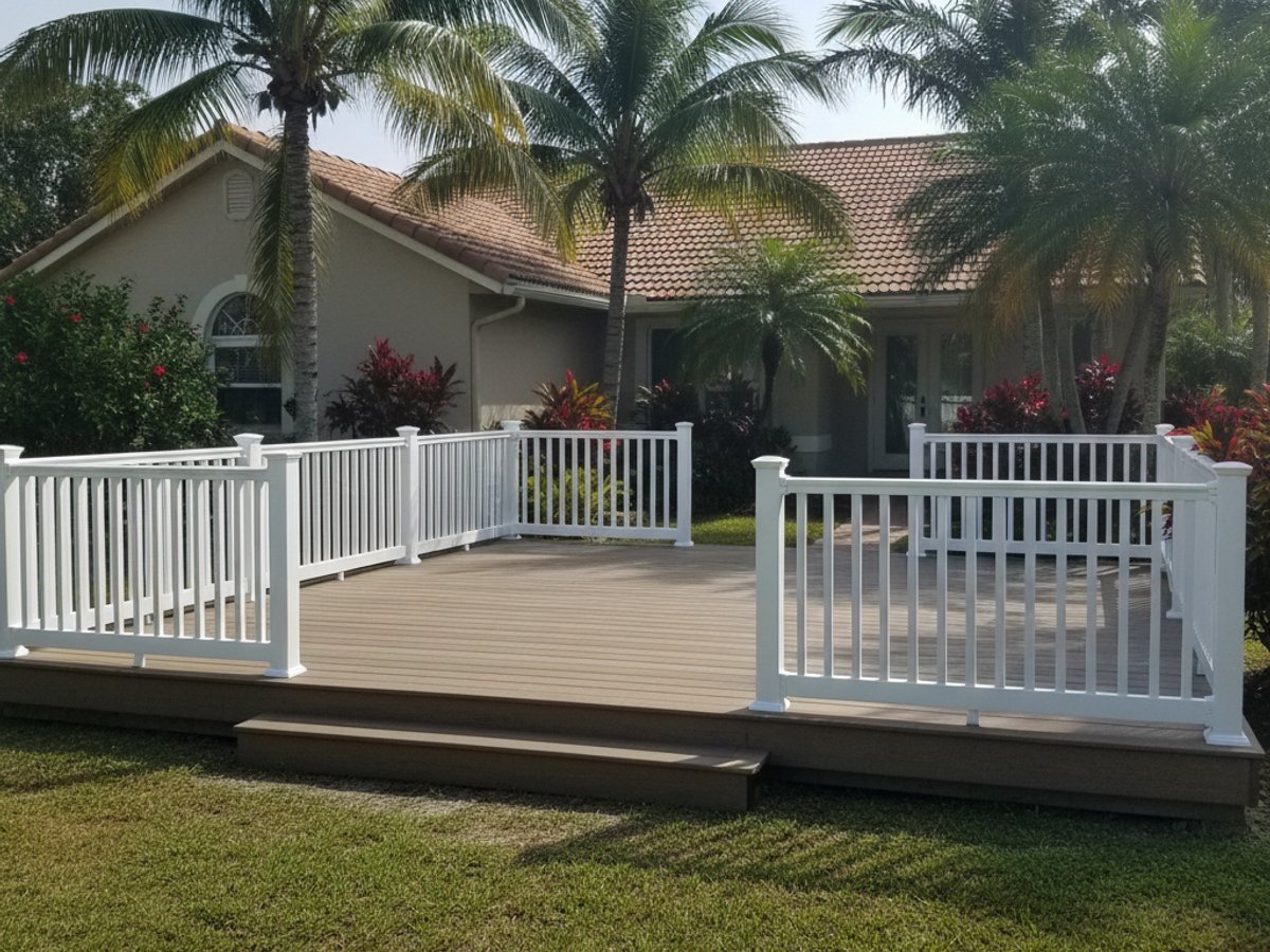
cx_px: 635
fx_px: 844
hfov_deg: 73.9
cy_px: 476
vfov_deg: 58.9
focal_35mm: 23
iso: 695
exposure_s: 1/1692
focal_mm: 6.4
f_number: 1.8
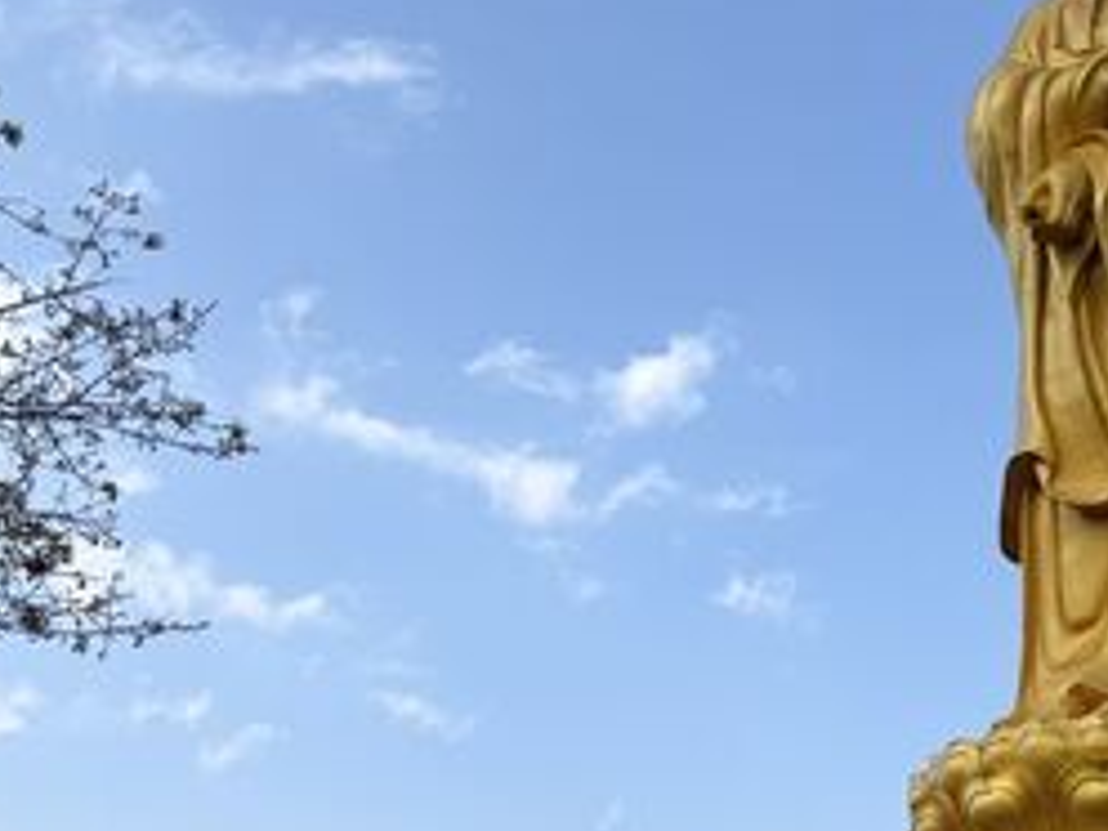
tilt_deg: +24.8
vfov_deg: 25.1
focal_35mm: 58
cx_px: 1171
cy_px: 550
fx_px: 1856
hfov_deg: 30.3
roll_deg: -0.1
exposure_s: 1/3597
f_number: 1.78
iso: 80
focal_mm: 6.76
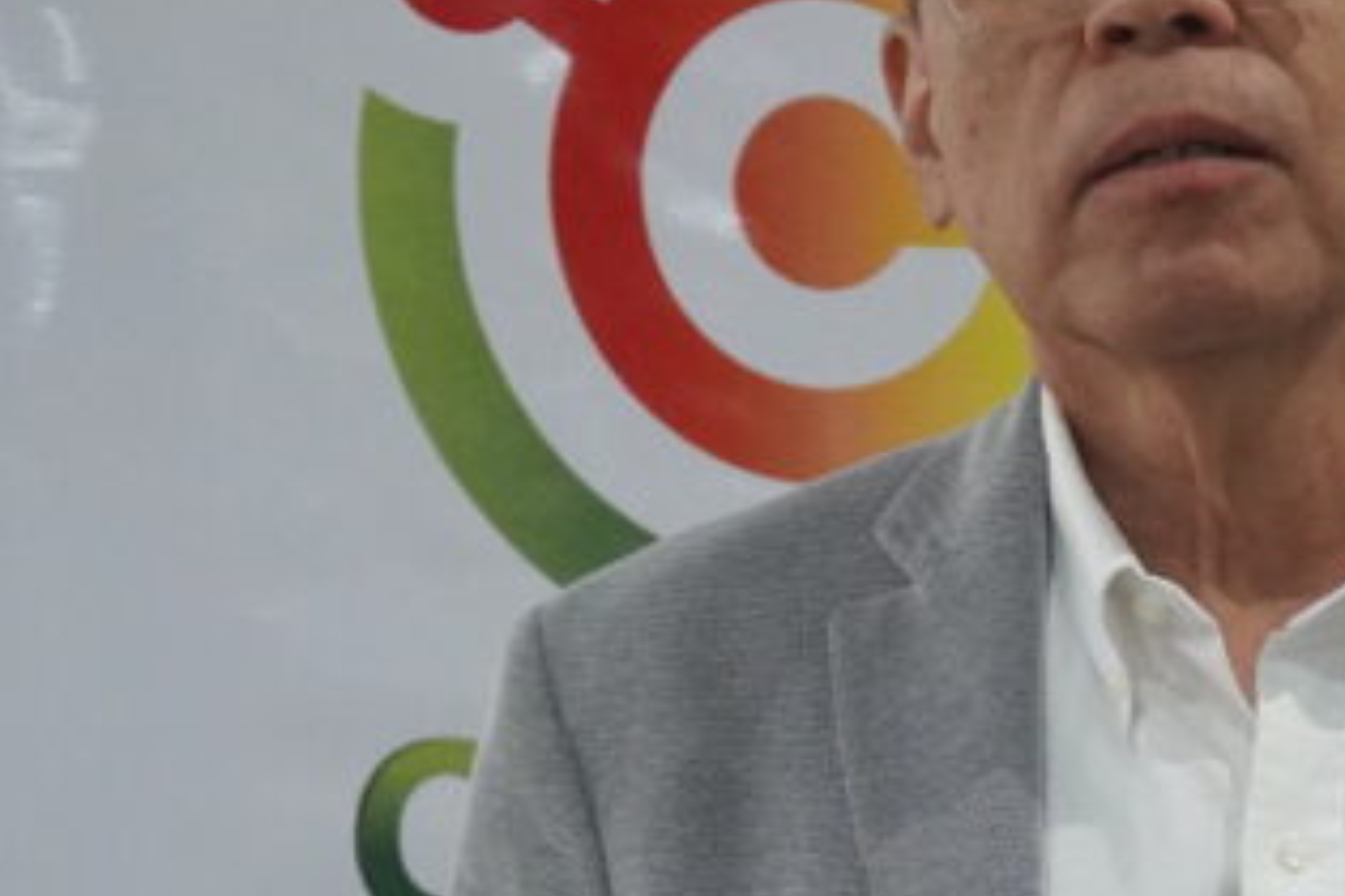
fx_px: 5291
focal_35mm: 142
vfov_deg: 9.7
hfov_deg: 14.2
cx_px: 1401
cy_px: 749
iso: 5000
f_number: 4.5
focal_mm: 29
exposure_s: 1/160
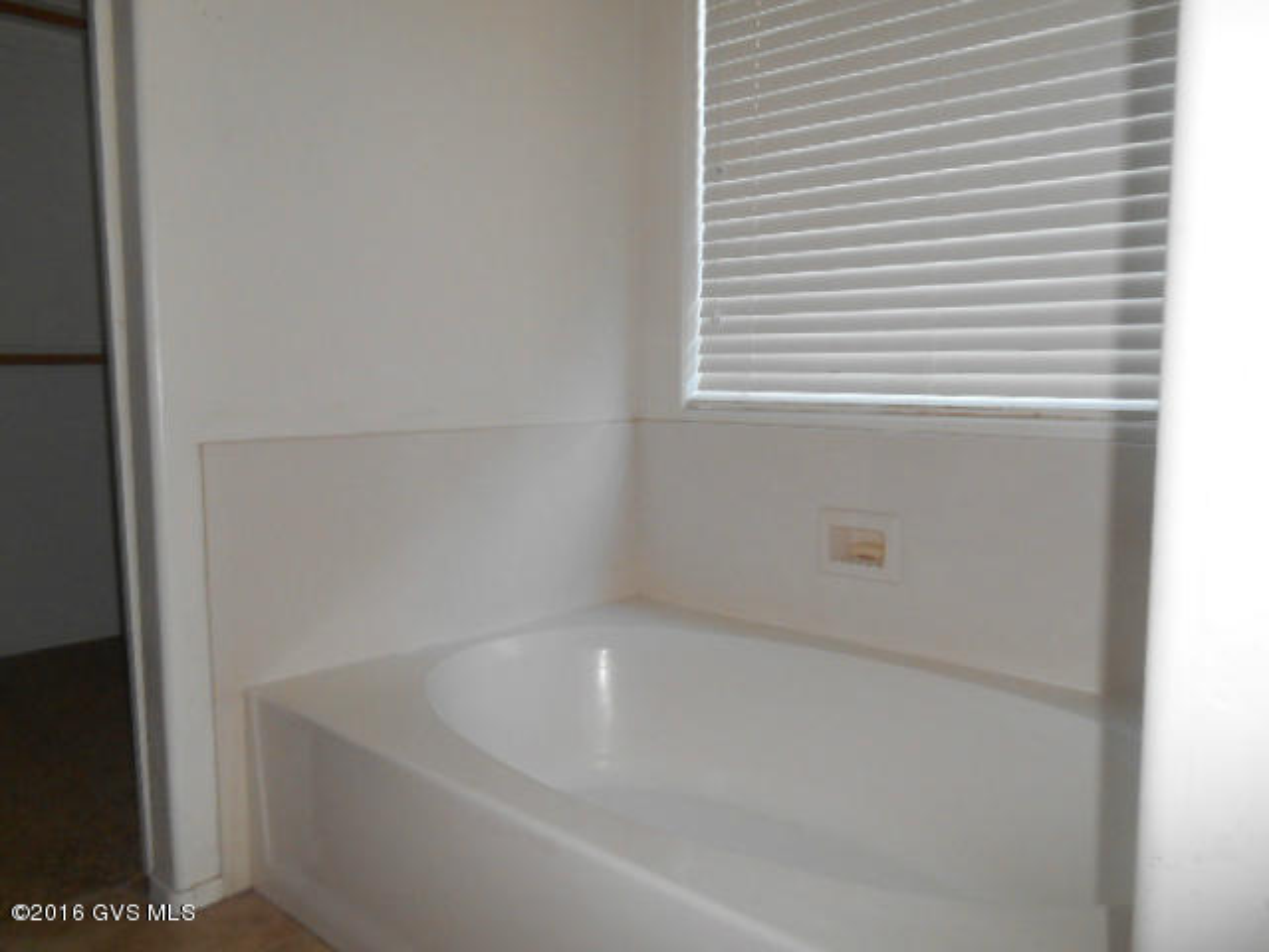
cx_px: 634
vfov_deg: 53.1
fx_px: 953
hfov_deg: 67.3
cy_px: 476
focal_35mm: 26
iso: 200
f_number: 3.4
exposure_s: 1/25
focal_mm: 4.7
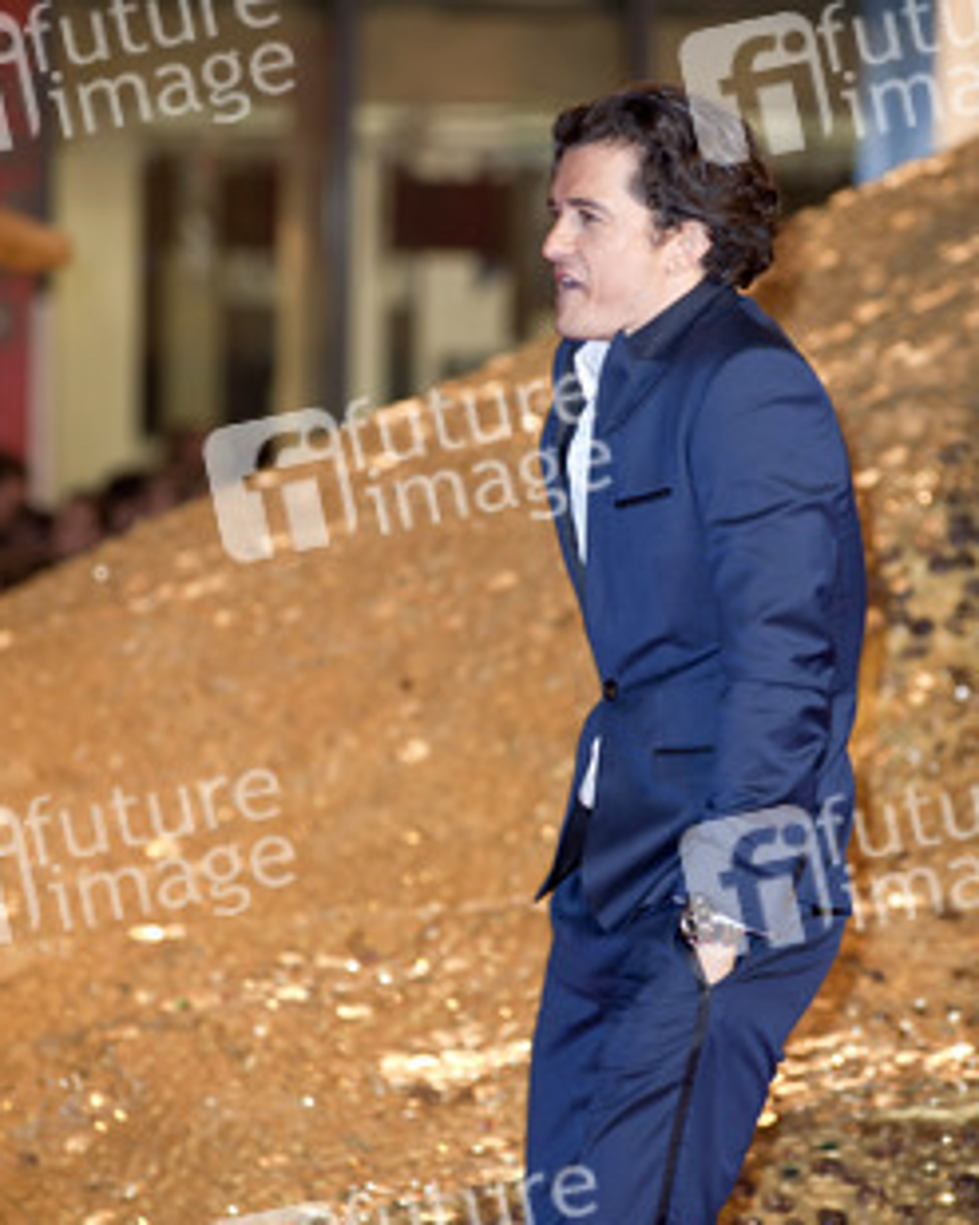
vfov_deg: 8.6
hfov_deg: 6.9
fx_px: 8153
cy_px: 666
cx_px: 525
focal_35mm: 225
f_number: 5.6
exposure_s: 1/160
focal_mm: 185
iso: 1000
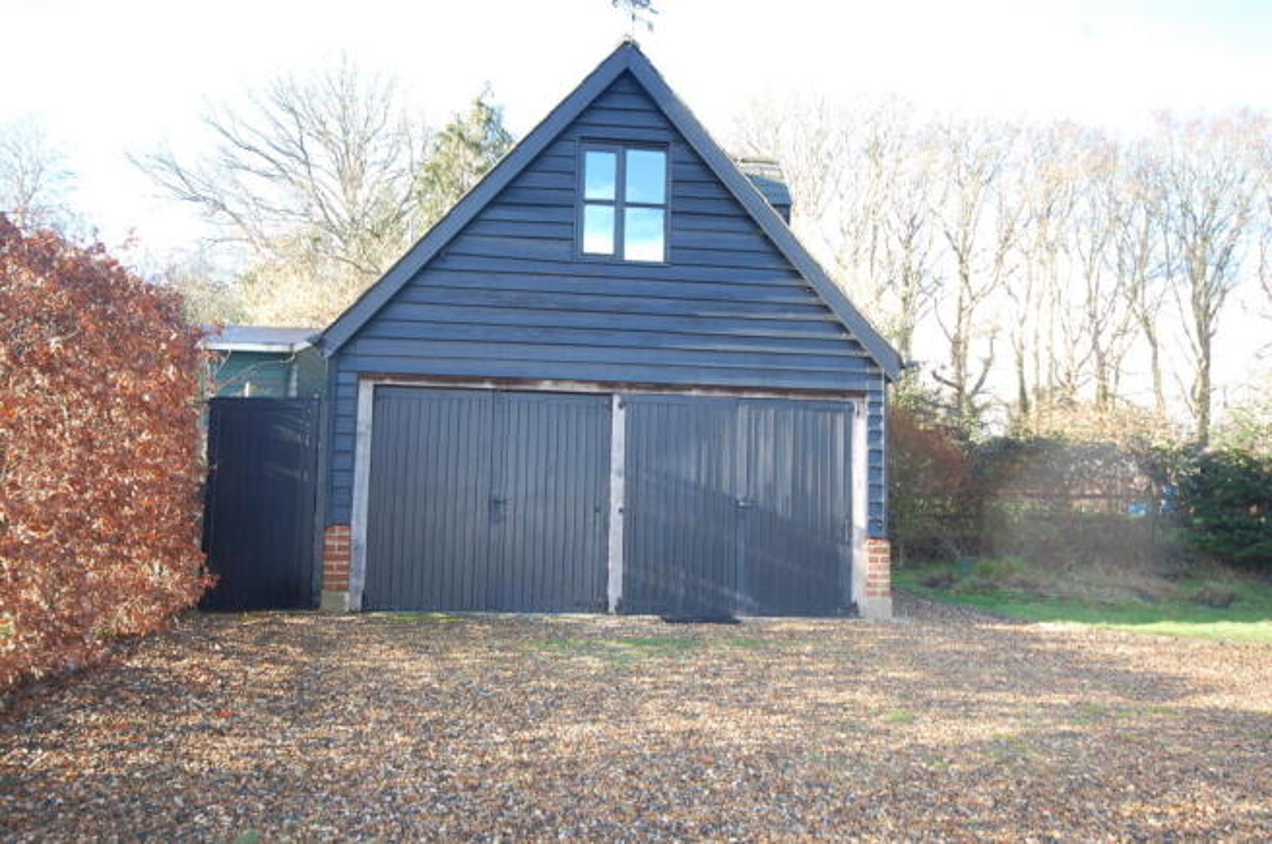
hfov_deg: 67.5
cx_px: 636
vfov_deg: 47.8
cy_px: 422
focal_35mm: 27
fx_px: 952
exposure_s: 1/100
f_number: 5.6
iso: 400
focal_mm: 18
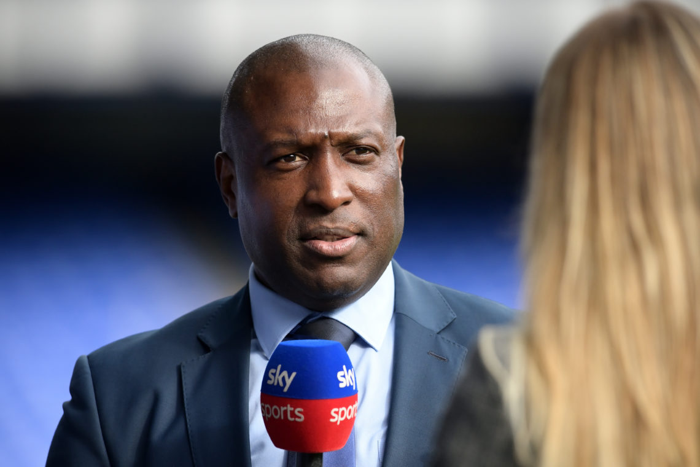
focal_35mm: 400
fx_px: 7777
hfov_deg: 5.2
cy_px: 234
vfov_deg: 3.4
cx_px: 350
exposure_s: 1/4000
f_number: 4.5
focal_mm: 400
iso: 2500
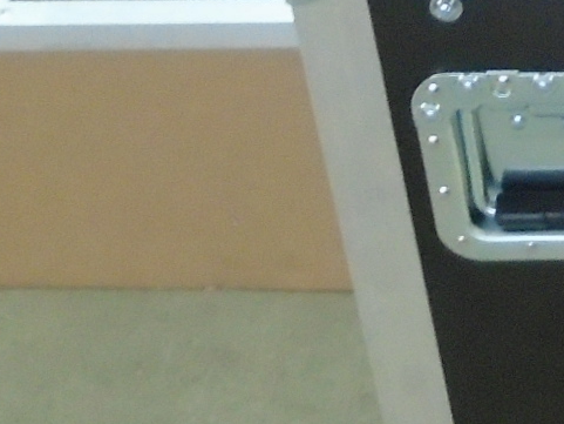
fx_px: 2282
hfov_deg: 12.6
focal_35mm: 140
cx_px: 1071
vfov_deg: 10.5
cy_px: -36
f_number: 3.2
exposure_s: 1/25
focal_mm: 4.6
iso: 400
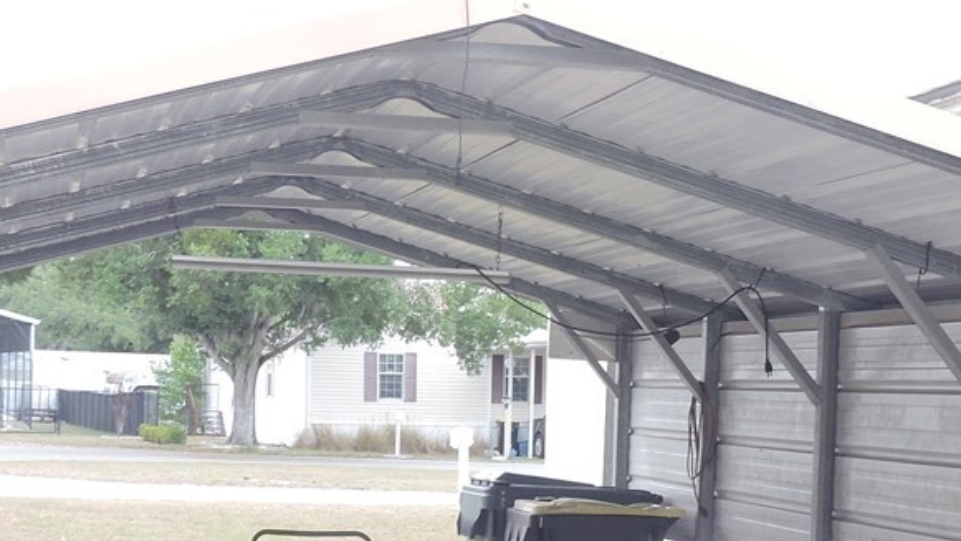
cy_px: 342
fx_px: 2294
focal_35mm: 90
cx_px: 516
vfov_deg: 13.4
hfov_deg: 23.7
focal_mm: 5.4
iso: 100
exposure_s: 1/125
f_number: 3.1
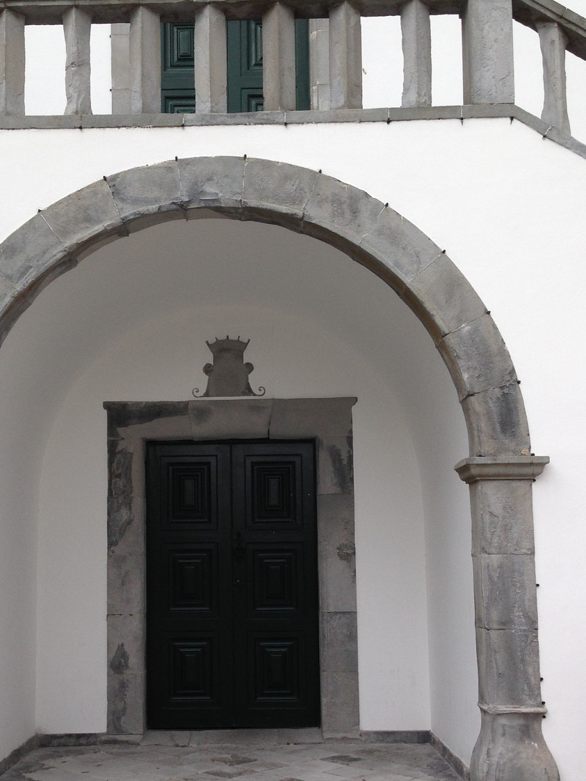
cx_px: 247
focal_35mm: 47
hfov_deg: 30.8
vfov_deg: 40.2
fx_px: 1060
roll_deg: +0.9
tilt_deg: +8.0
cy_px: 469
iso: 50
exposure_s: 1/279
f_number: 2.4
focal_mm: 4.12
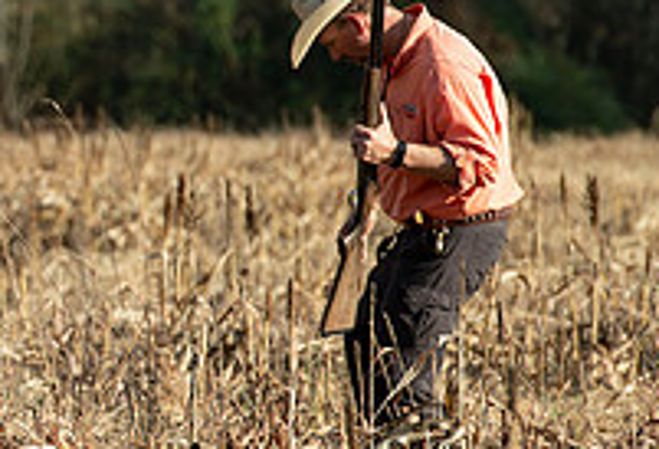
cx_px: -140
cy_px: 142
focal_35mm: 712
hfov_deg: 2.9
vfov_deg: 2.0
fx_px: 13123
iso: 125
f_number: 5.6
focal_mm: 200
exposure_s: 1/500
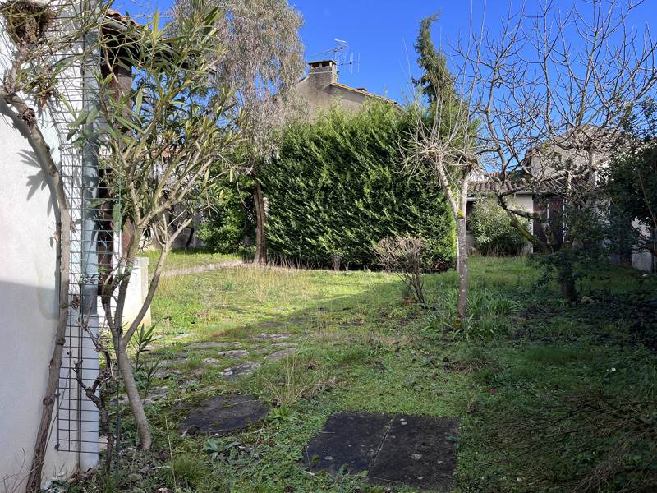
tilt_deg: -1.0
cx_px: 328
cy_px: 246
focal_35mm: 26
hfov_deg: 67.3
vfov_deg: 53.1
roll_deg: +1.0
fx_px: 493
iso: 50
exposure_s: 1/1140
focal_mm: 5.1
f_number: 1.6
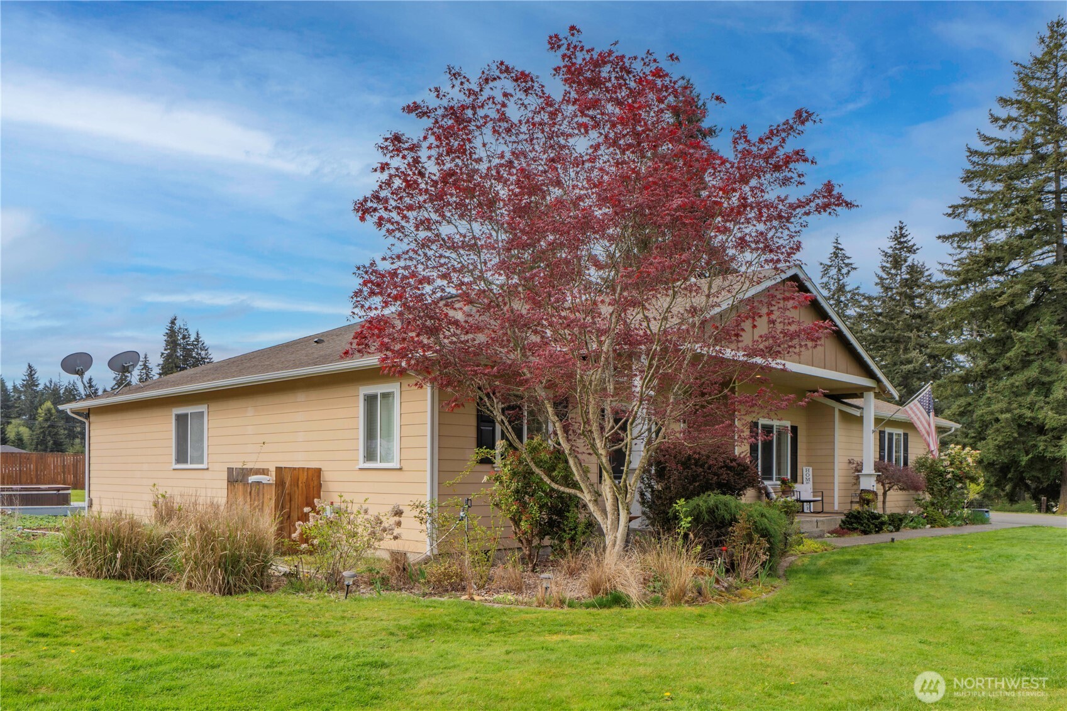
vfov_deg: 47.9
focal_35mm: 27
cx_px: 534
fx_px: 800
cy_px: 356
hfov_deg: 67.4
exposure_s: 1/100
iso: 100
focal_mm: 18
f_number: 8
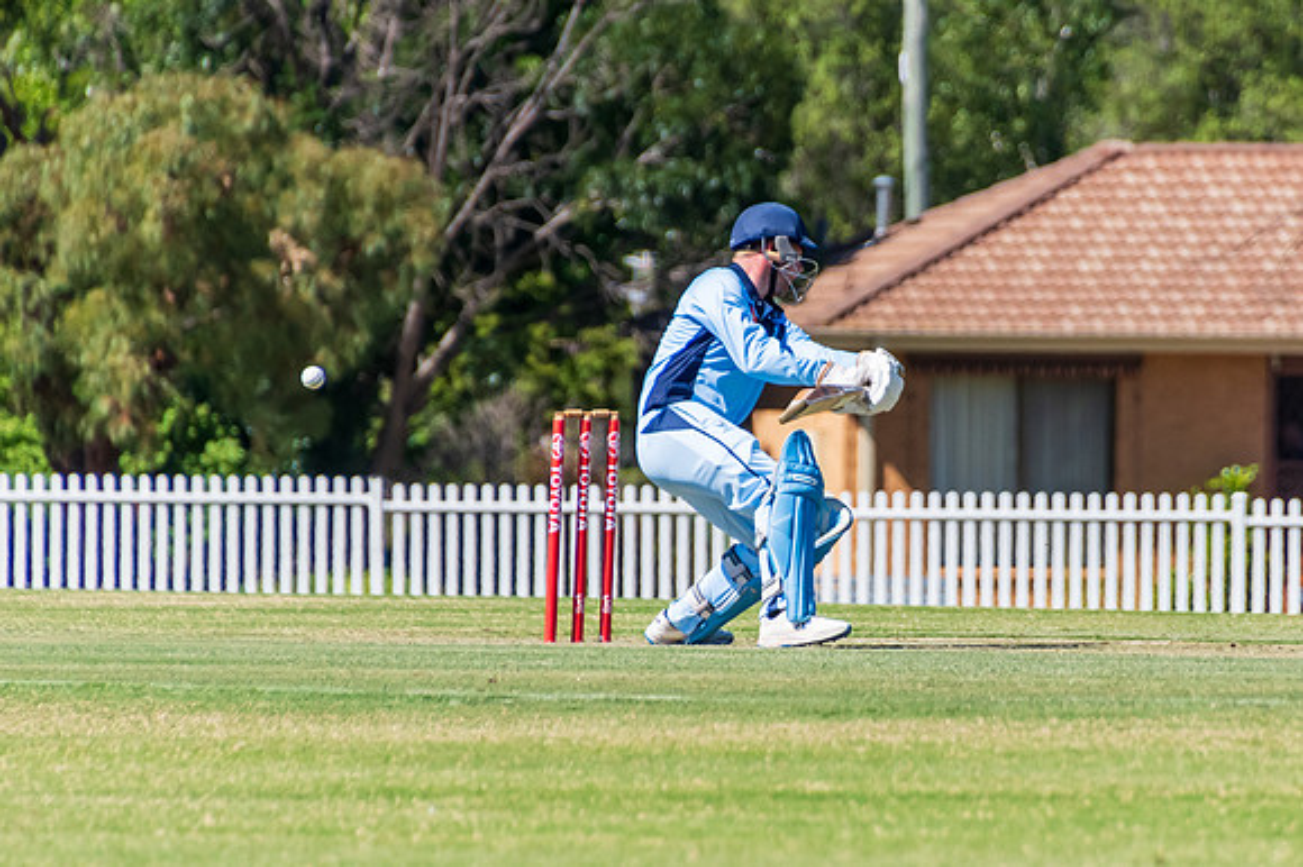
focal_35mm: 825
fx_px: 29858
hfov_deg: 2.5
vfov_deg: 1.7
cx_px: 896
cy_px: 415
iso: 400
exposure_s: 1/2000
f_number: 7.1
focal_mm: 400
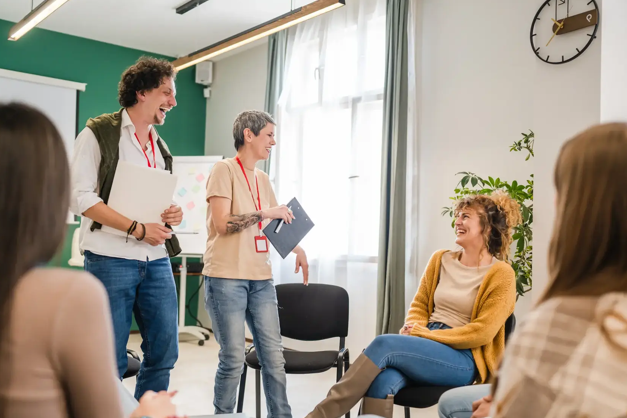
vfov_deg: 35.0
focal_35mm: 38
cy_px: 218
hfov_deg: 50.7
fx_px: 662
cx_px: 335
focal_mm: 35
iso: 800
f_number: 2
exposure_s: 1/320
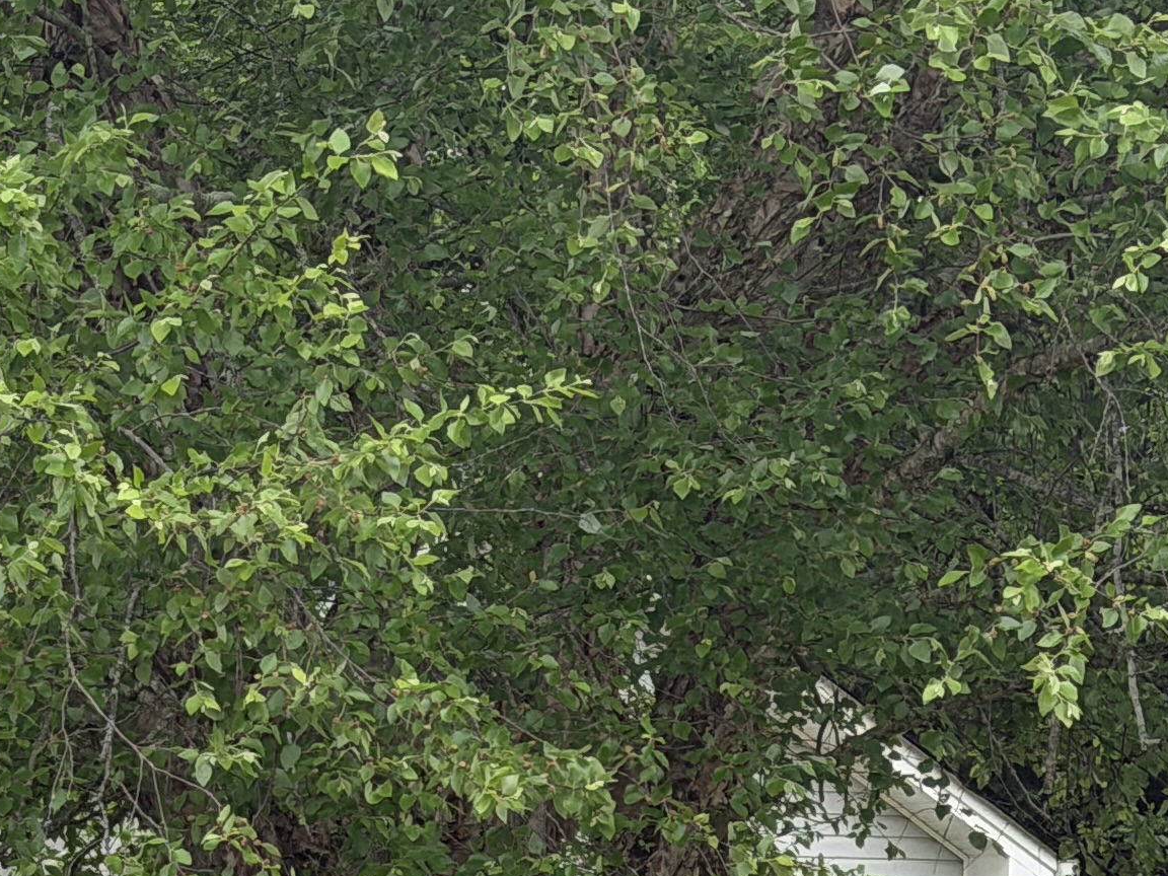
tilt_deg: -1.6
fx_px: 5669
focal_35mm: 168
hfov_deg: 11.3
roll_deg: -0.7
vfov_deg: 8.7
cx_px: -613
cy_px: 1223
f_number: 1.78
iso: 80
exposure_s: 1/1285
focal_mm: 6.76
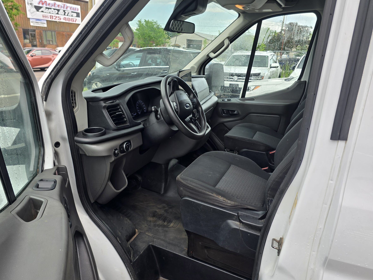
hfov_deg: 69.3
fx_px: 269
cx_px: 172
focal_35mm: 25
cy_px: 147
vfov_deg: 54.8
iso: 12
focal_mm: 6.3
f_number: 1.7
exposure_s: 1/180
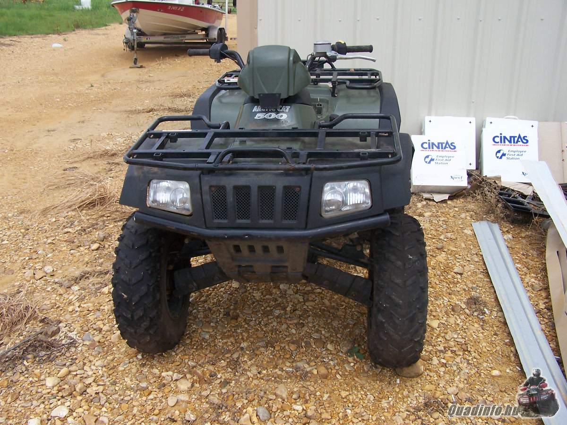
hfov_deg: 49.0
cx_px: 284
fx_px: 622
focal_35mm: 38
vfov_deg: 37.7
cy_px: 212
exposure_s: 1/500
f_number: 4
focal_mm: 6.3
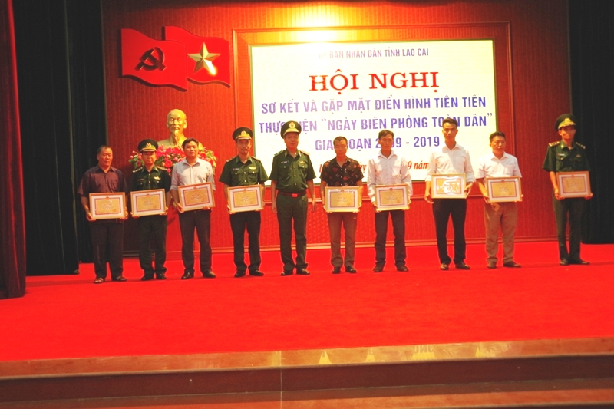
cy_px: 204
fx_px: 529
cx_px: 307
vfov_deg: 42.3
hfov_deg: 60.3
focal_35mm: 31
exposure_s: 1/30
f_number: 4
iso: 800
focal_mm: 21
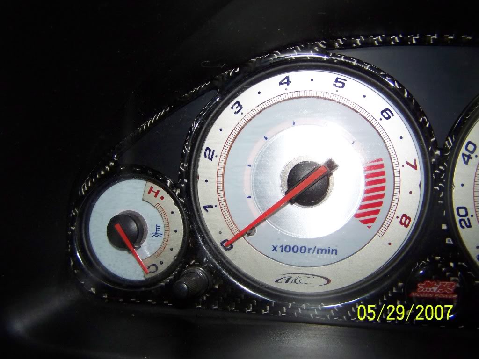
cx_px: 240
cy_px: 180
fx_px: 526
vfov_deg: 37.7
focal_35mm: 38
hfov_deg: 49.0
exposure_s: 1/30
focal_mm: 6.3
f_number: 2.8
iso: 200
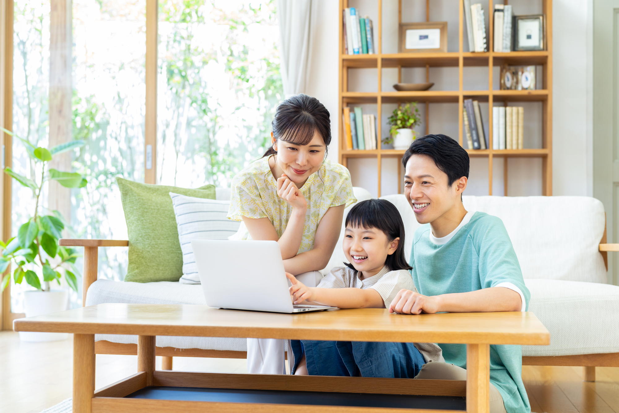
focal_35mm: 50
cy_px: 206
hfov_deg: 39.6
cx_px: 310
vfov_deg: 27.0
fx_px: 860
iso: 320
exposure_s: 1/125
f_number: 2.8
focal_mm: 50
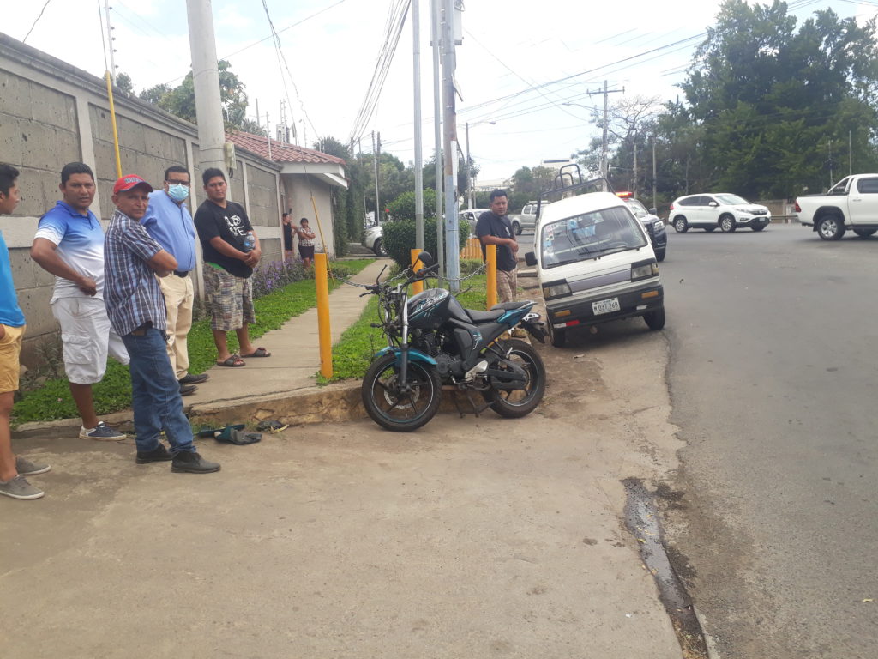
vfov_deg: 51.4
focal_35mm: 27
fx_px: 685
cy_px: 330
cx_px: 439
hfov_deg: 65.3
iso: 40
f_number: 1.9
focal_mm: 3.6
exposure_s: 1/493
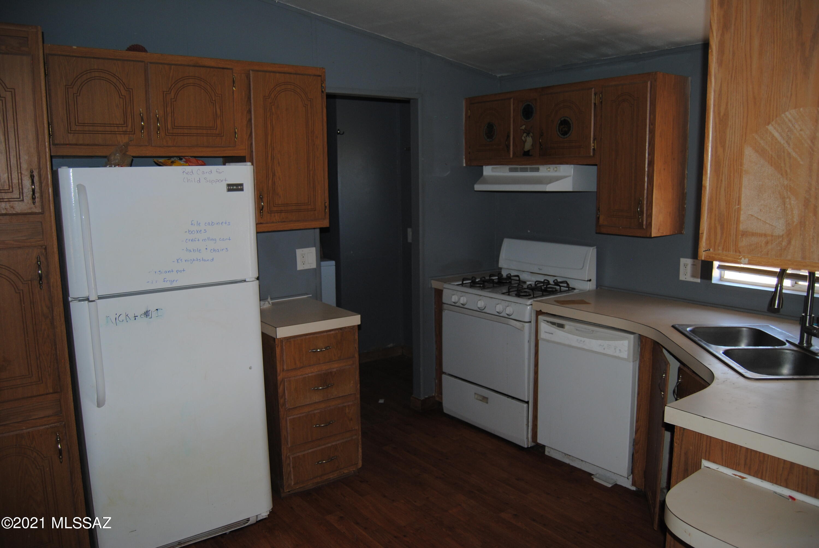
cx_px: 410
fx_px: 615
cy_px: 274
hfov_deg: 67.3
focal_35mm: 27
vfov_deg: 48.0
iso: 200
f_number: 3.5
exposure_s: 1/60
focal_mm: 18
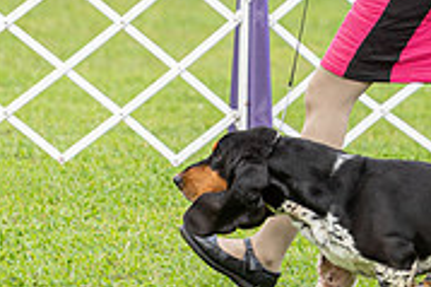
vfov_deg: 2.1
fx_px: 7655
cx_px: 402
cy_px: -35
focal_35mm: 640
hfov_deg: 3.2
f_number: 4
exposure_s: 1/1000
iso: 320
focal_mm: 197
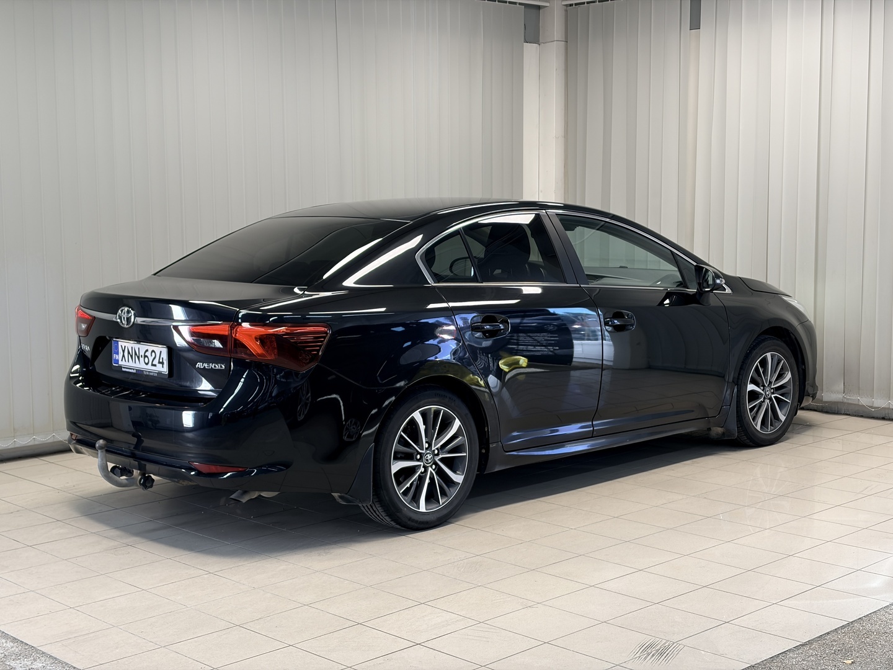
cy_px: 335
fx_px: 1341
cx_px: 446
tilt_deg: -6.9
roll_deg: +0.9
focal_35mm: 52
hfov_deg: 36.8
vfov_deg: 28.0
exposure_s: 1/50
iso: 40
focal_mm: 5.96
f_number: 1.6
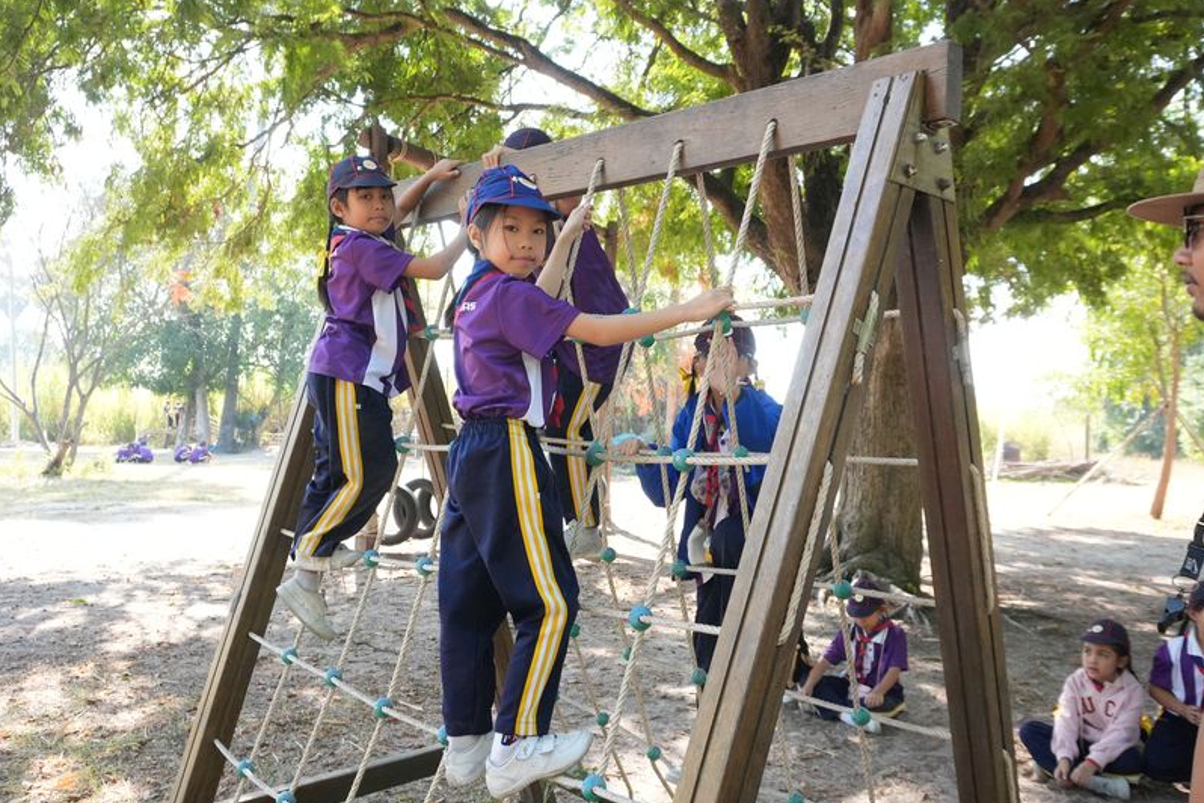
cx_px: 589
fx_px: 1037
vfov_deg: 42.3
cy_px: 395
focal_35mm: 31
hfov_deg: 60.3
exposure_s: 1/1250
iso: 3200
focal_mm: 20
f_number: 5.6
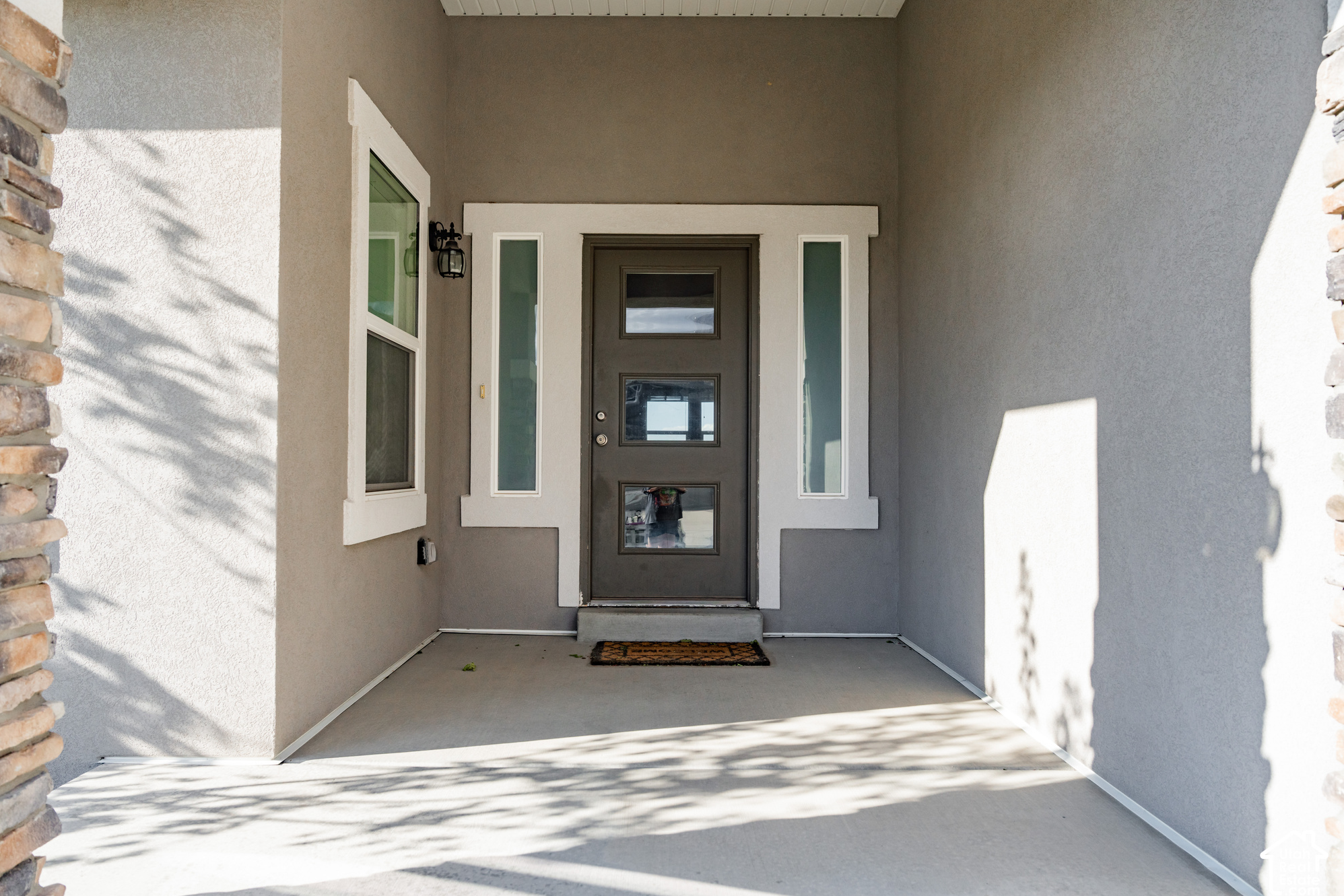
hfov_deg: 71.5
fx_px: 933
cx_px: 660
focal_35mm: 25
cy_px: 449
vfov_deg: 51.3
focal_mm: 24
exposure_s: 1/1250
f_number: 4.5
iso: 500
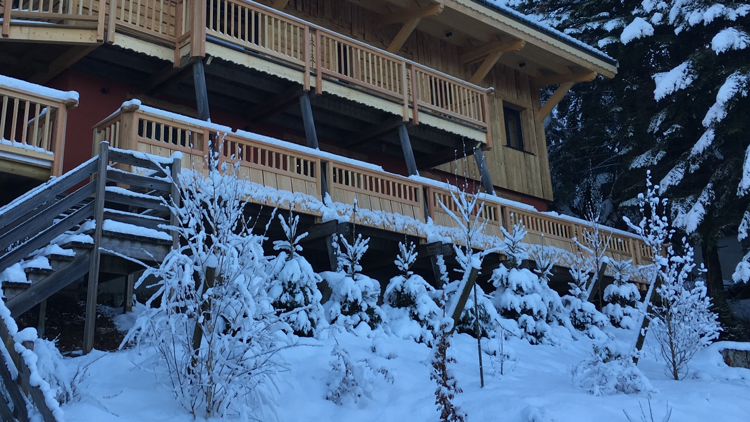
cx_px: 286
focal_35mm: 44
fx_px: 875
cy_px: 106
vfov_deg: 26.7
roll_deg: +1.3
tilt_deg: +21.0
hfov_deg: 46.0
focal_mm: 4.15
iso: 25
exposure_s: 1/196
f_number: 2.2
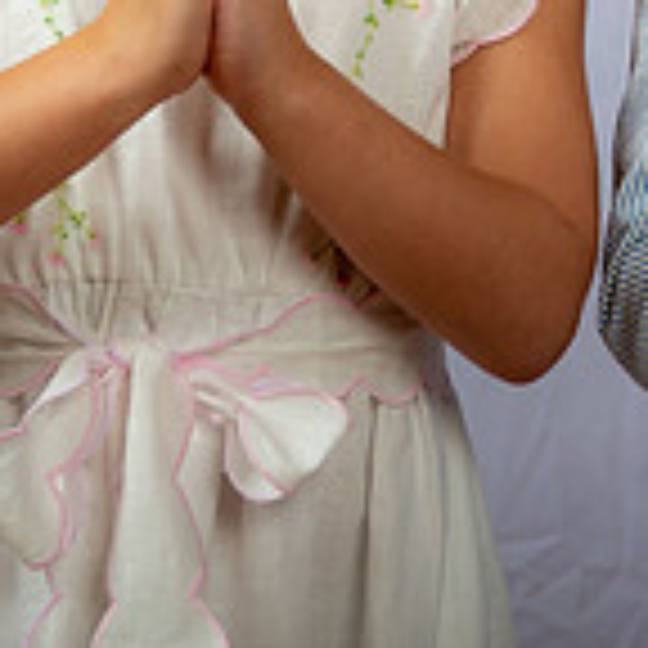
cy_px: -153
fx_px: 4702
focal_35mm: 222
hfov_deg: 7.8
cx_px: 644
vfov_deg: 7.8
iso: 250
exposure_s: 1/200
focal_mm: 65
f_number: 6.3
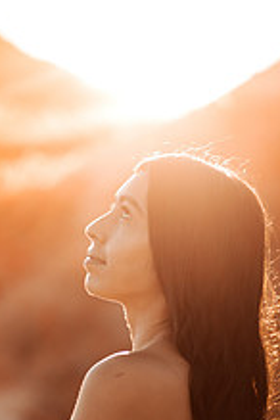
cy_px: 366
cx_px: 128
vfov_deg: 17.0
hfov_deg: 11.5
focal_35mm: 119
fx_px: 1388
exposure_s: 1/3200
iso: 80
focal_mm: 58
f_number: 1.4
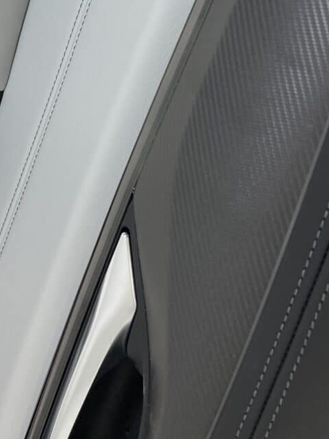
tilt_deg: -69.5
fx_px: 760
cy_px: 47
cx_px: 8
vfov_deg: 30.8
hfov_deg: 23.5
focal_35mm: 60
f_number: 1.8
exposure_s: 1/100
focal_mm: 4.25
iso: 100
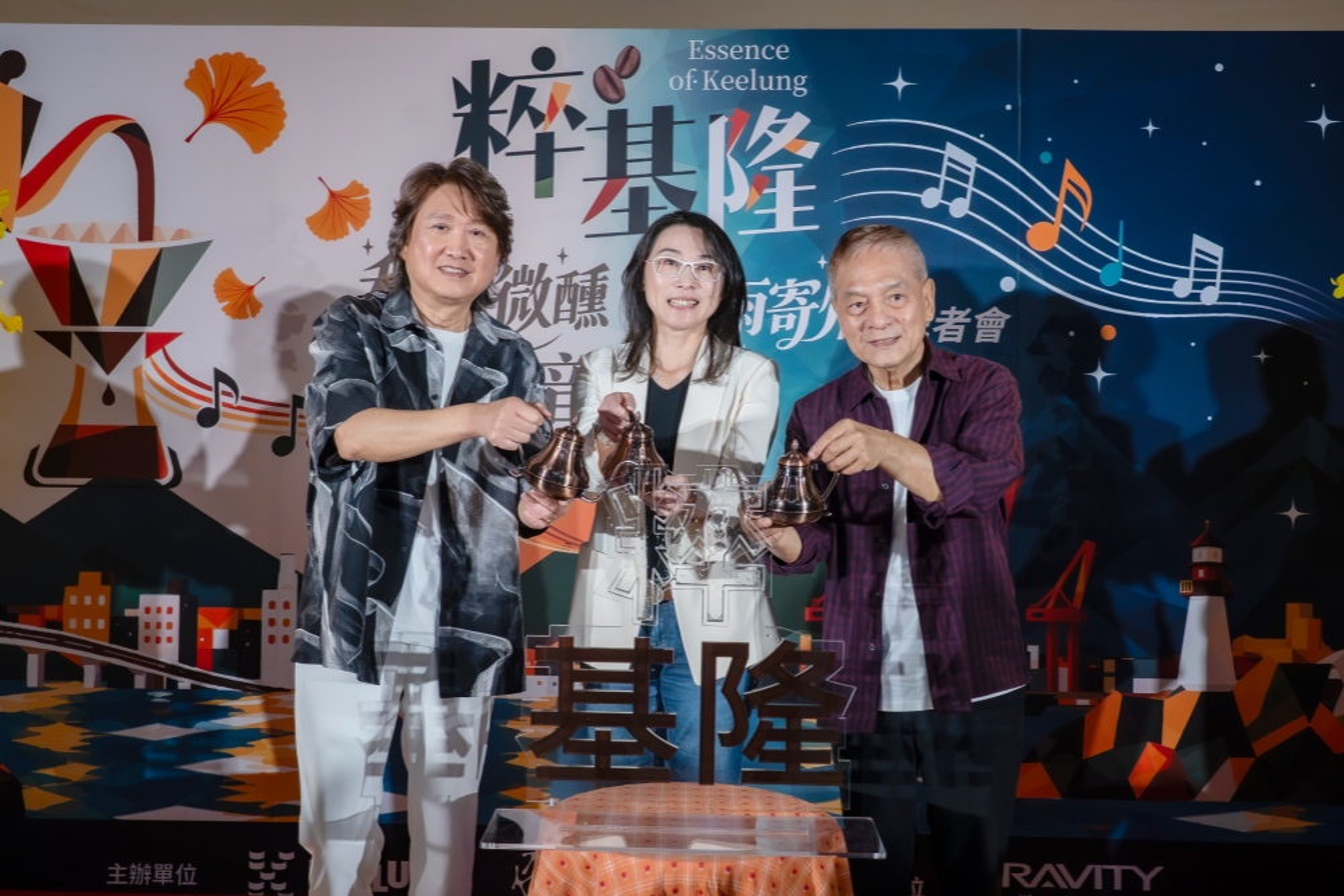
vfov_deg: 31.9
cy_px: 448
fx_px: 1568
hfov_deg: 46.4
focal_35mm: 42
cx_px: 672
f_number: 6.3
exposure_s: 1/200
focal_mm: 28
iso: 1600
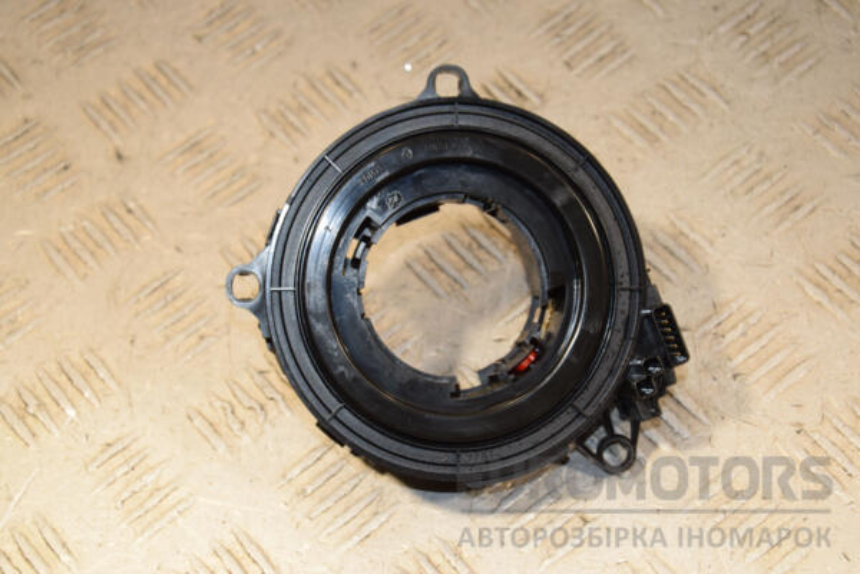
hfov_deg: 23.4
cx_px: 430
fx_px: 2078
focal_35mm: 87
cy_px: 287
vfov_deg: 15.7
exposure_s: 1/200
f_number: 7.1
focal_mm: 58
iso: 800
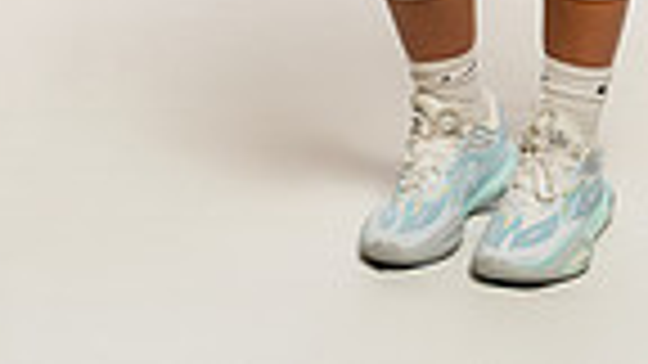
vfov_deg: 5.6
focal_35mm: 206
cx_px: 279
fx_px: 3540
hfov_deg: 10.5
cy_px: -643
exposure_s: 1/250
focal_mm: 63
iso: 640
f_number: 5.6
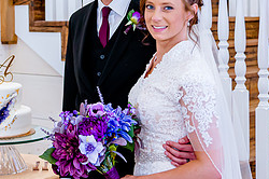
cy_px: 30
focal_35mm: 102
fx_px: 761
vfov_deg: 13.3
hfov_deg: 19.9
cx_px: 58
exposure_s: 1/320
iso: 1600
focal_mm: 38
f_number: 4
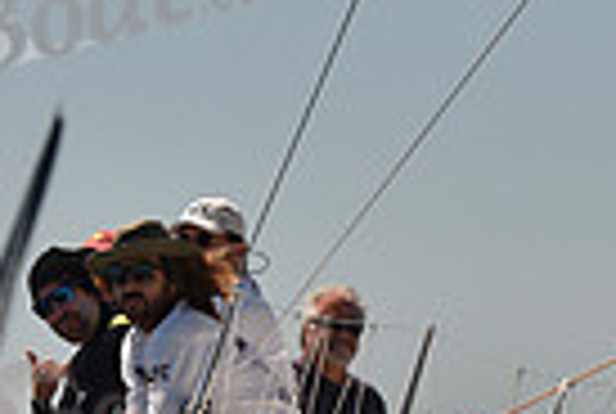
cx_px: 544
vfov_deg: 2.1
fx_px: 11232
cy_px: 623
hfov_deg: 3.1
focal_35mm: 655
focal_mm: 155
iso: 250
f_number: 5
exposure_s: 1/1000
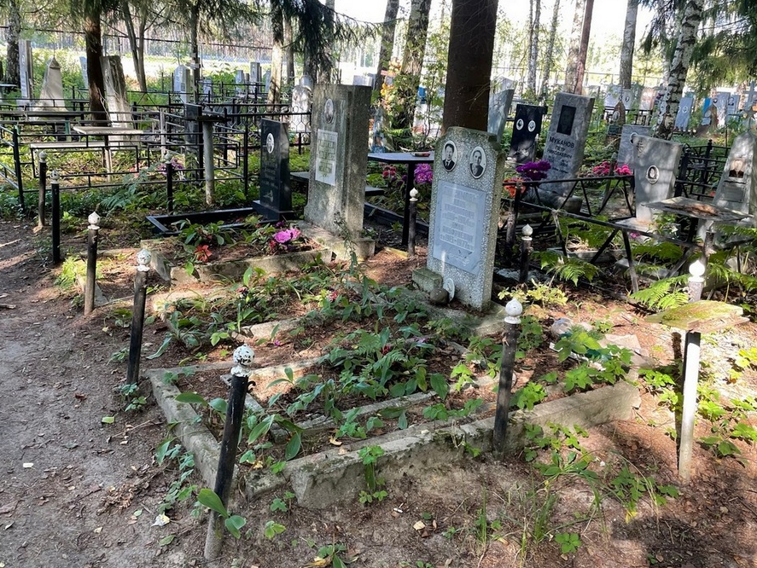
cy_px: 268
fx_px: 656
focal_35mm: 30
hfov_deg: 59.9
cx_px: 352
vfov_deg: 46.8
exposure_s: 1/121
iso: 64
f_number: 1.6
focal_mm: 4.2
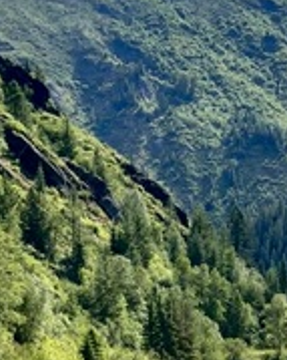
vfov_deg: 14.0
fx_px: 1445
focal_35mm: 136
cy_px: 342
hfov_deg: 11.1
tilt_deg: +0.9
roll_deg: +0.8
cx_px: 351
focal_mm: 6.86
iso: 64
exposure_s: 1/2532
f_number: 1.78
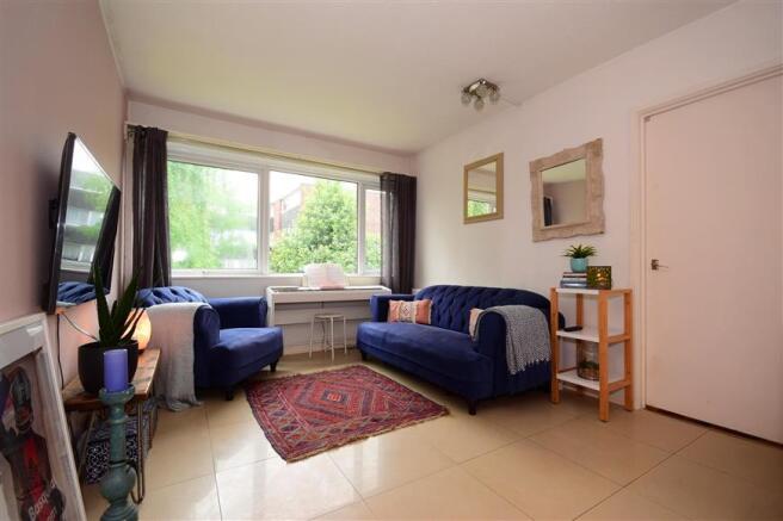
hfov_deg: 100.4
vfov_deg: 77.3
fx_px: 326
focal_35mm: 15
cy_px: 260
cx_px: 392
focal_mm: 10
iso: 160
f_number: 9
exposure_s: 1/20
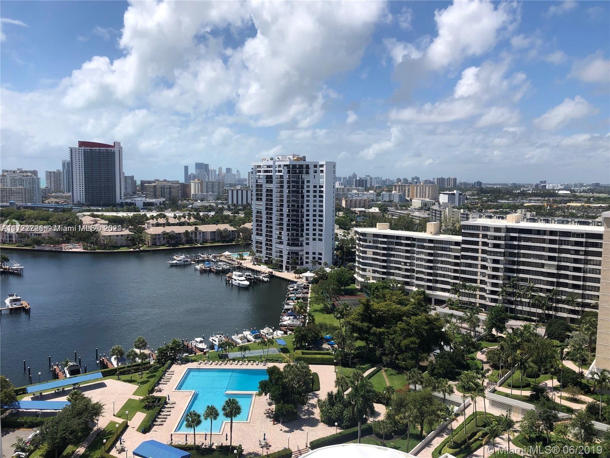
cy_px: 229
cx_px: 305
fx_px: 493
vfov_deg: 49.7
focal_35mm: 28
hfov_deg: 63.4
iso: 25
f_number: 1.8
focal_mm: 3.99
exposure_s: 1/3247
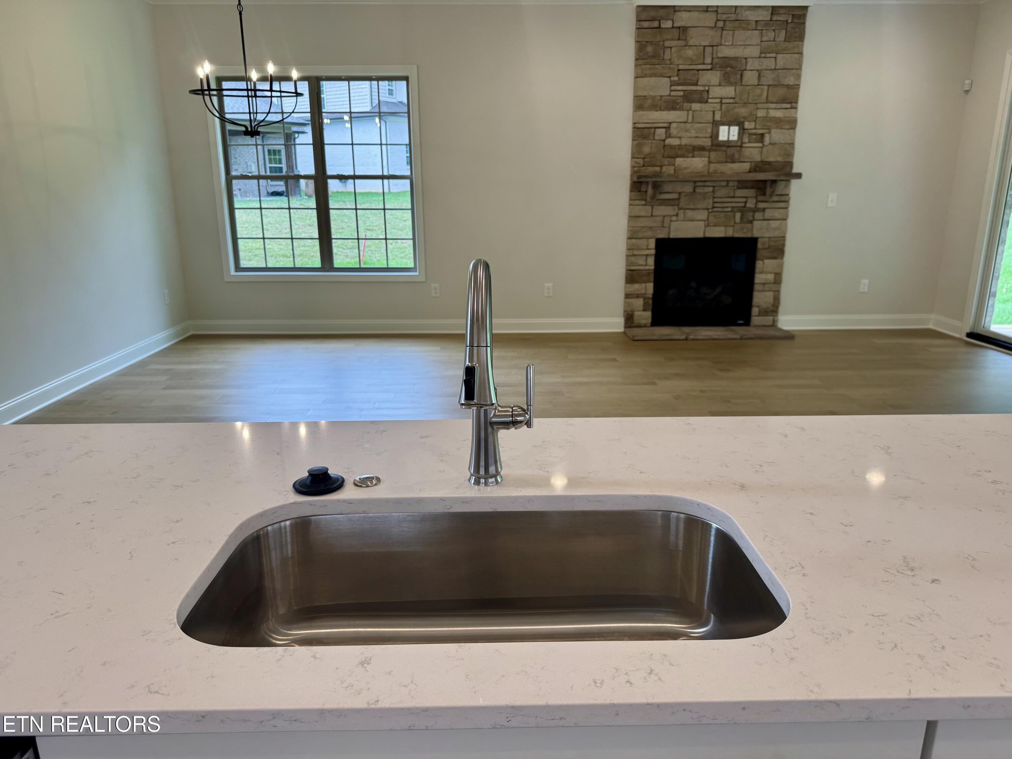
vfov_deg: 56.8
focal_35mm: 24
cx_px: 506
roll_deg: +0.2
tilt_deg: -15.9
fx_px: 702
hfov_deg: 71.6
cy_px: 380
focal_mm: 6.76
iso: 64
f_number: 1.78
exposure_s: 1/120
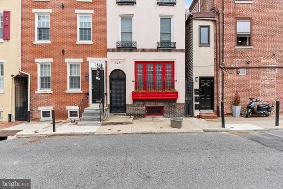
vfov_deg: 73.7
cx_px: 142
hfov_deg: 96.8
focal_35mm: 16
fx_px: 126
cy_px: 94
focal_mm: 11
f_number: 6.3
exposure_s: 1/400
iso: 320
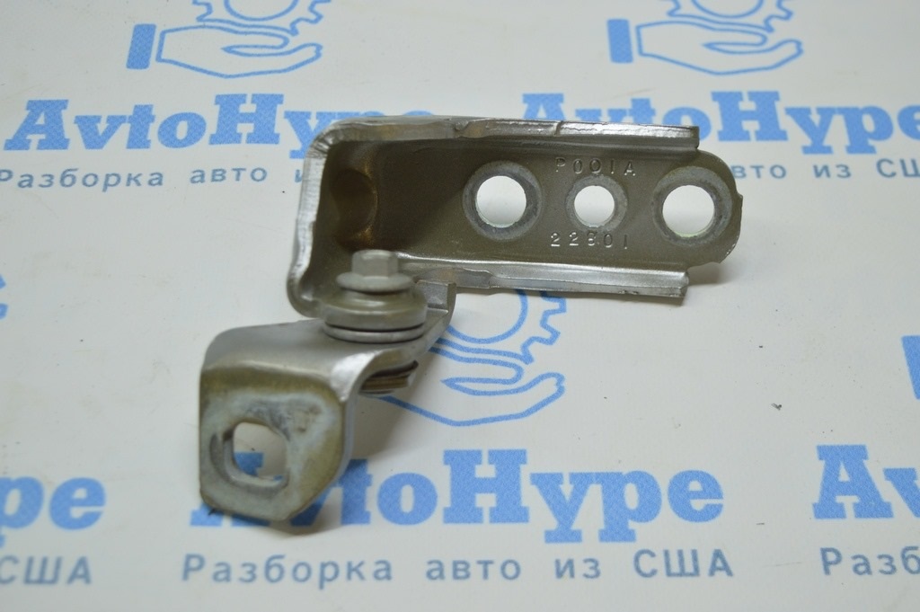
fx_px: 1379
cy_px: 306
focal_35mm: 54
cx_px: 460
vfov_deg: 25.0
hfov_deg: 36.9
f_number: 4.8
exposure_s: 1/60
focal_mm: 36
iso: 400
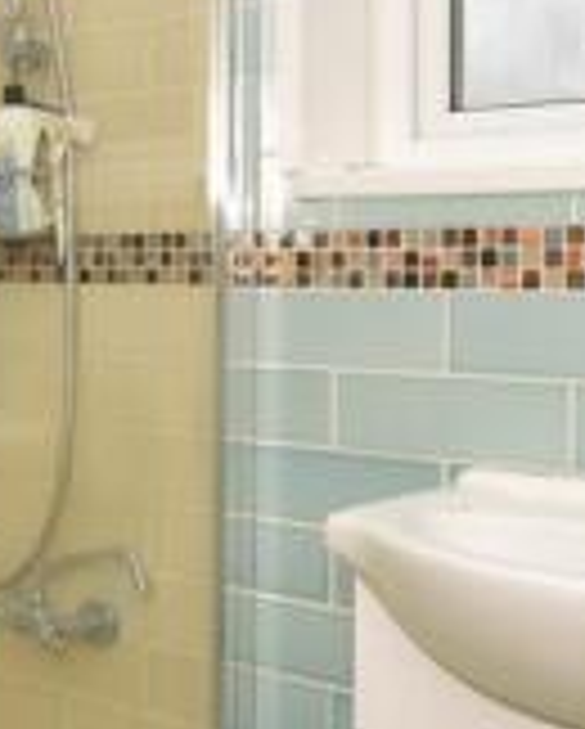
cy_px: 277
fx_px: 1231
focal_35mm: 57
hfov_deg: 25.7
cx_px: 40
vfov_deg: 32.8
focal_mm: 10
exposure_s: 1/200
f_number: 9
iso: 400
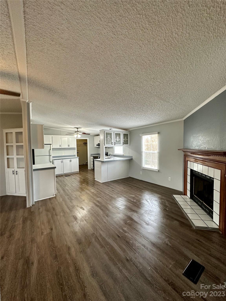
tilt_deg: -1.3
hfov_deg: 85.7
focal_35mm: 14
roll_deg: +1.6
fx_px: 122
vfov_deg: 102.1
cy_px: 150
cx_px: 113
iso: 200
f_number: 2.2
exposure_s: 1/60
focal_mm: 2.22
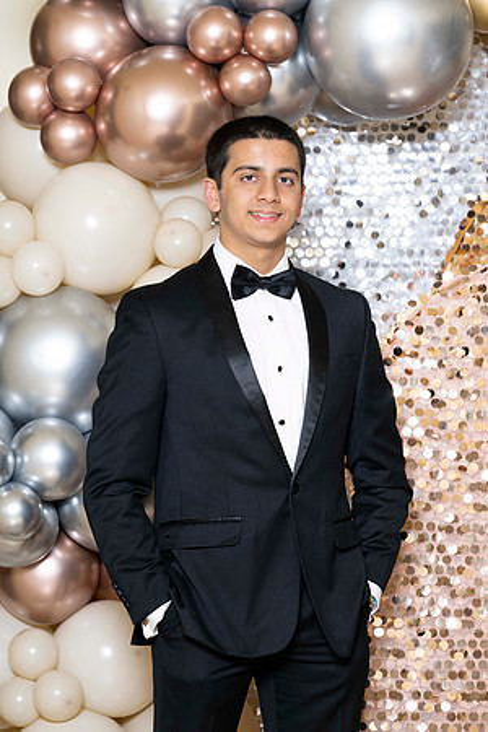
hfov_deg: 9.1
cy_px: 366
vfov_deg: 13.7
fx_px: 3050
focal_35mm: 150
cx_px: 244
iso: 250
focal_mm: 150
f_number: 5.6
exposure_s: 1/200
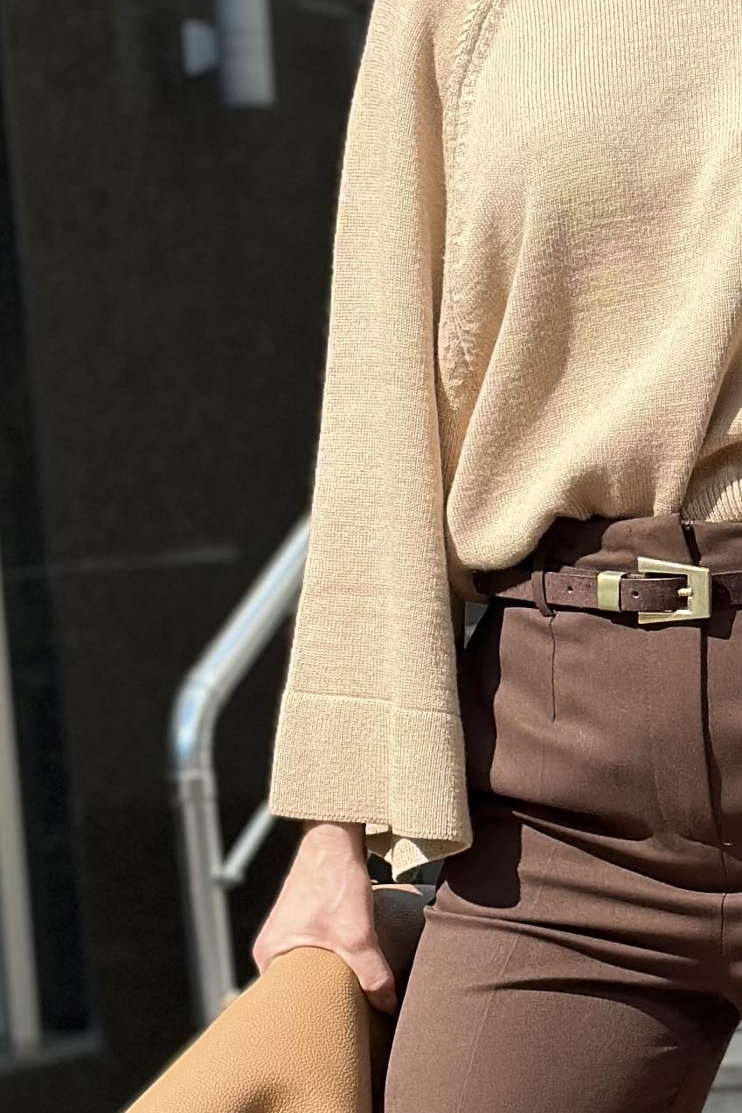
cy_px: 722
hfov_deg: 8.6
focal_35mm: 158
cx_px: 721
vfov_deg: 13.0
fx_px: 4886
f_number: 1.78
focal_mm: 6.86
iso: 80
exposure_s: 1/3472
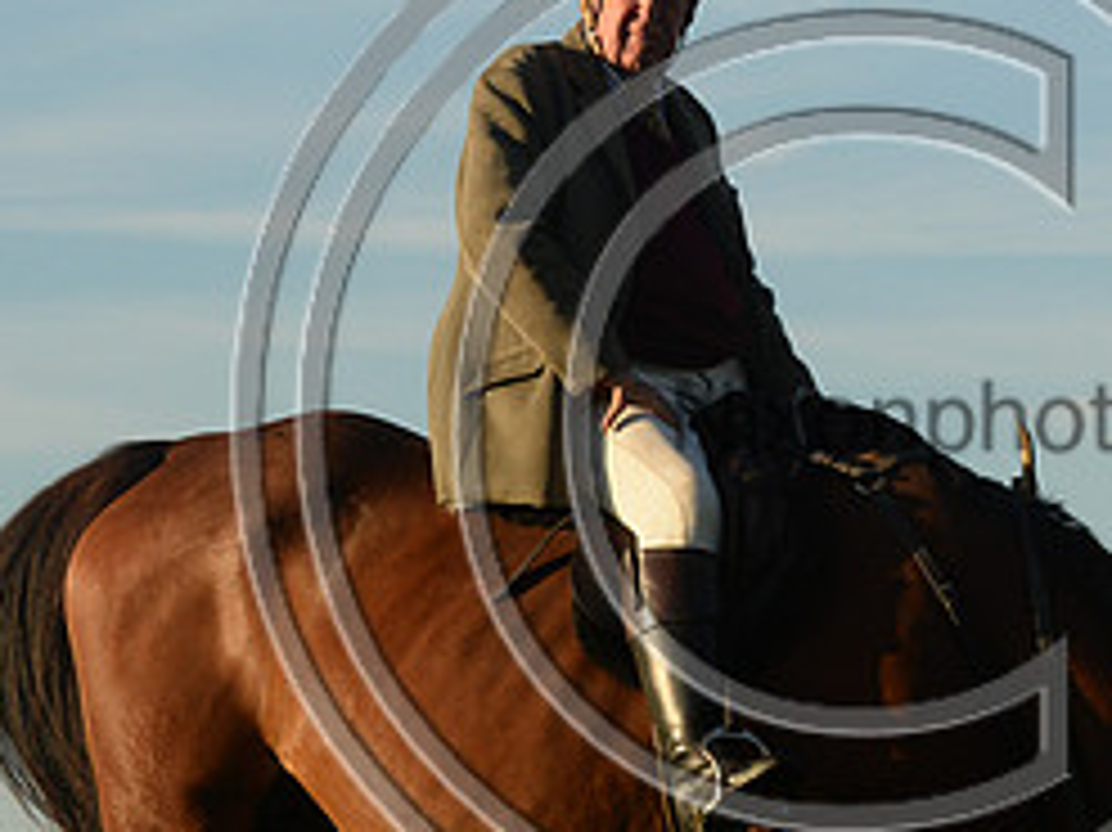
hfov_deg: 7.6
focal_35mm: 262
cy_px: 346
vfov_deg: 5.7
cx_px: 756
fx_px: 8412
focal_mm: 116
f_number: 11
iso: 1600
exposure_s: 1/1000
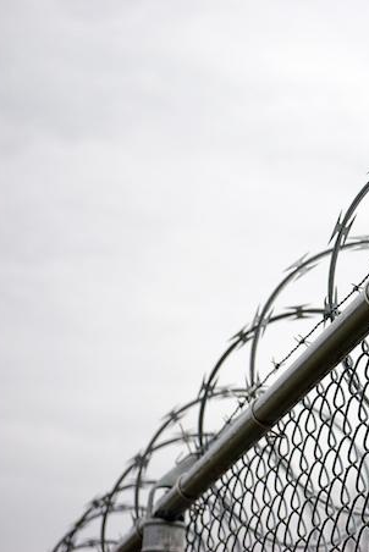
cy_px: 277
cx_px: 401
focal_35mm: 149
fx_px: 2287
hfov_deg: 9.1
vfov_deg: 13.8
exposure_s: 1/200
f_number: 5
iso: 100
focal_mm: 66
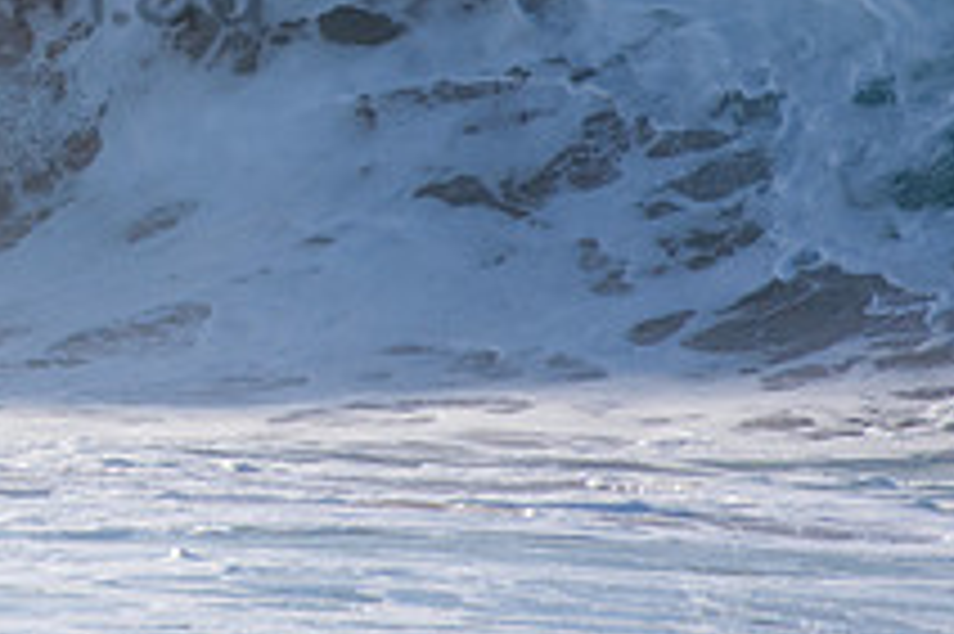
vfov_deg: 0.7
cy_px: -79
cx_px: -212
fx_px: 54414
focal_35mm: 2055
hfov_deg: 1.0
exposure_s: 1/2000
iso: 320
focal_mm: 500
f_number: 5.6
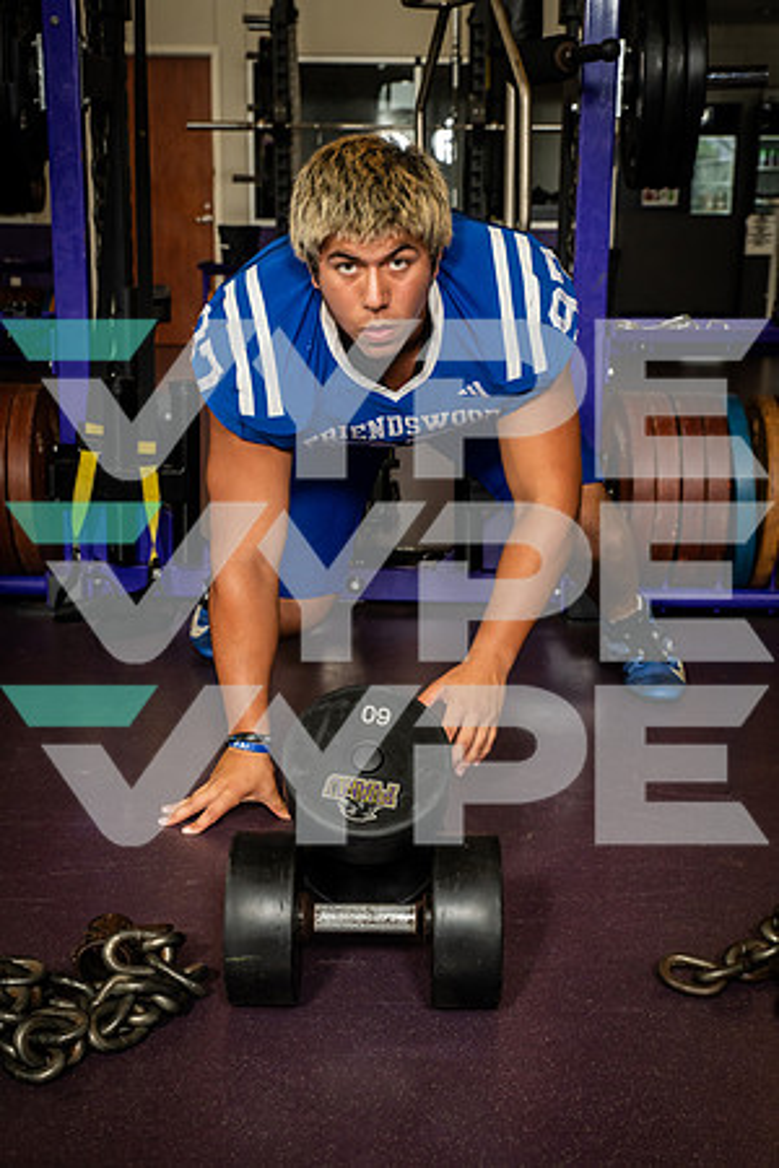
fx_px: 1558
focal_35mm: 48
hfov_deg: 28.1
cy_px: 584
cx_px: 390
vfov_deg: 41.1
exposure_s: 1/250
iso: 800
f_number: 7.1
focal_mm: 48
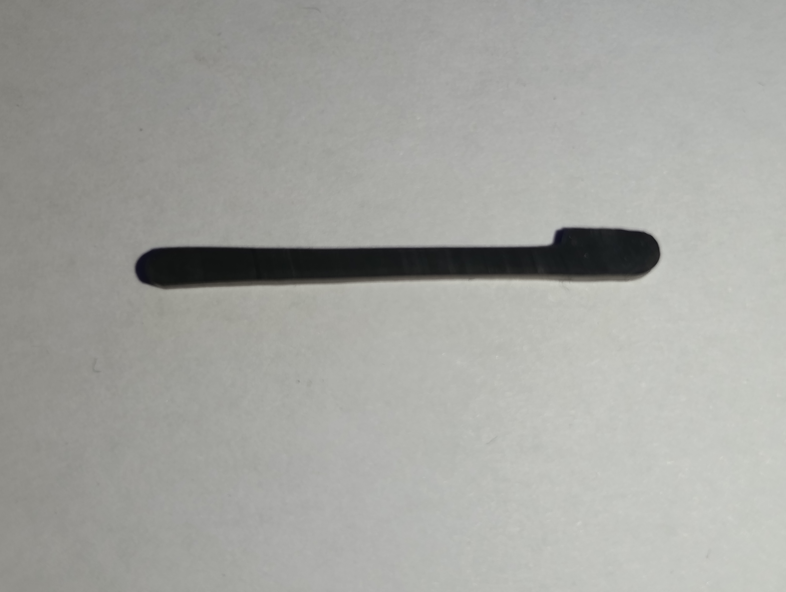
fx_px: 1364
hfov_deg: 32.1
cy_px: 296
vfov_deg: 24.5
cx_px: 393
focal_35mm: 60
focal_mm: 6.11
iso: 124
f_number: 1.65
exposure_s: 1/100
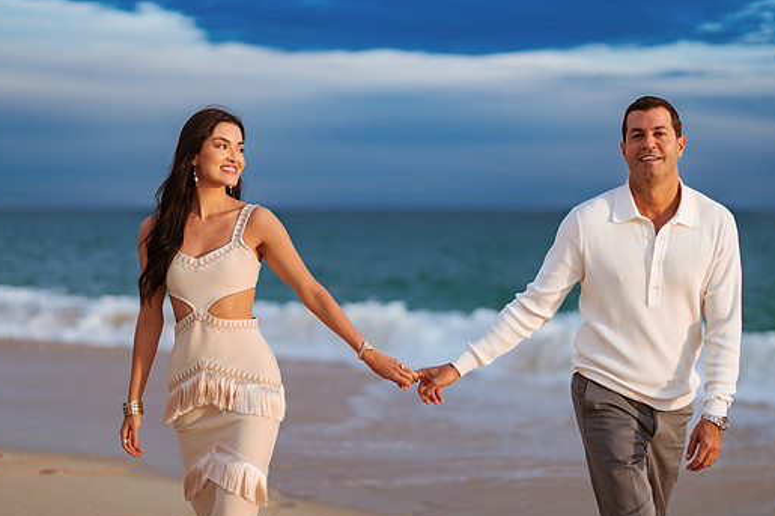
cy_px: 287
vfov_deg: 20.6
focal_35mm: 66
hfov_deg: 30.5
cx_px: 415
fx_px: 1420
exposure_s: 1/6400
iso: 250
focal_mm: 58
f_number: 1.4
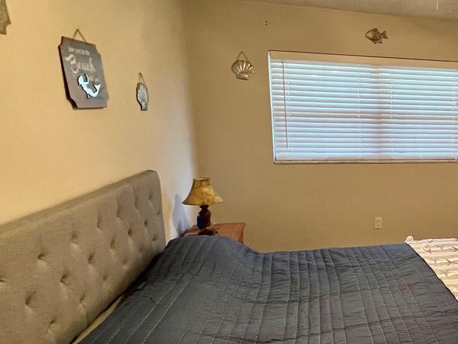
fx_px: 397
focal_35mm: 30
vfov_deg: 46.5
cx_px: 442
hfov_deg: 50.4
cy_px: 206
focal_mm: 1.57
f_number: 1.8
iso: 400
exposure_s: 1/60
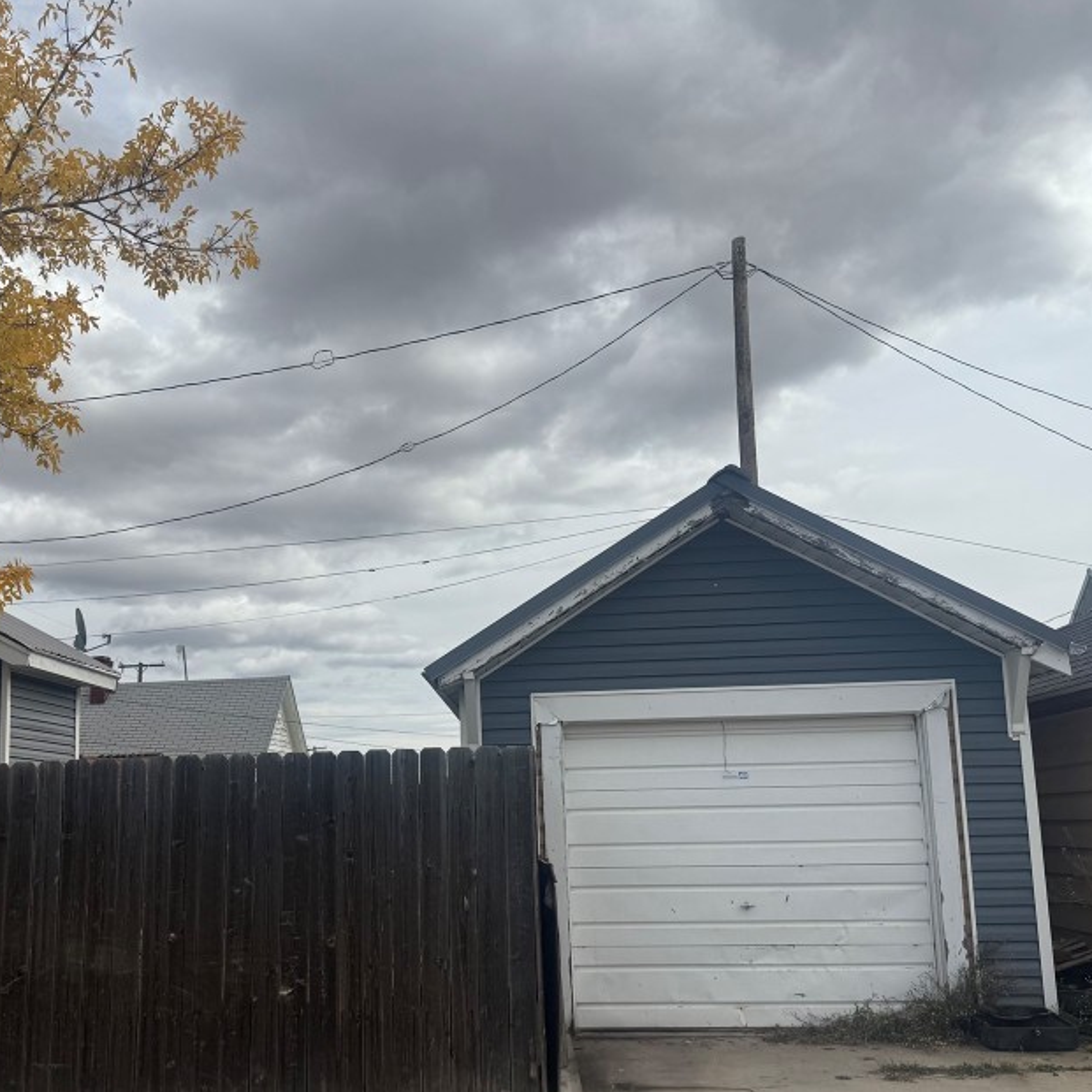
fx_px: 1249
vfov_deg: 47.1
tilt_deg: +8.8
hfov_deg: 46.9
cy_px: 630
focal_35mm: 35
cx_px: 427
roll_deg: +3.3
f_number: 1.78
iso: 80
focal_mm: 6.76
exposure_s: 1/7353
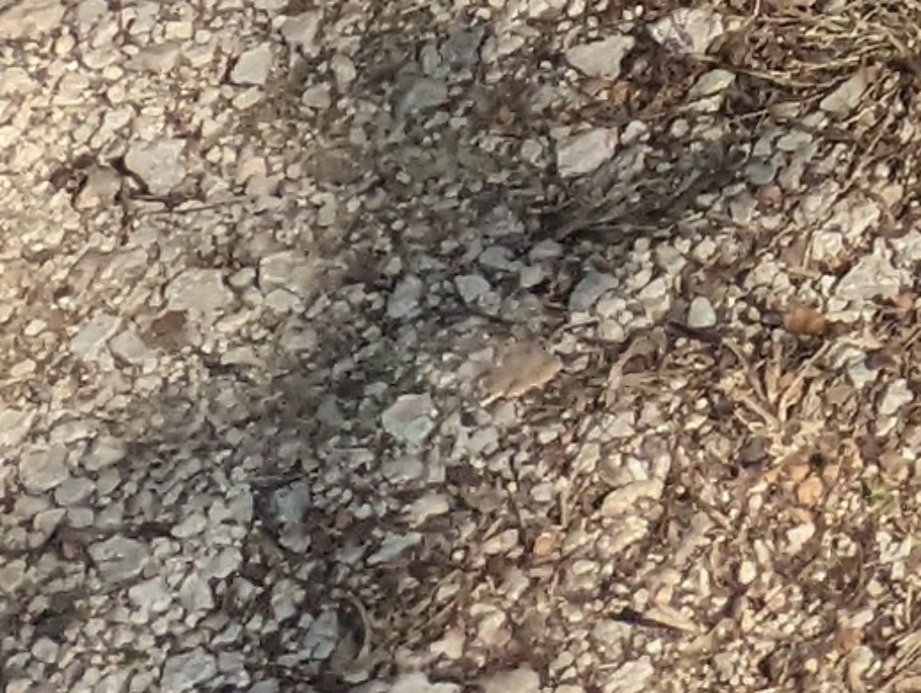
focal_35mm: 126
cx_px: 1721
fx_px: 3357
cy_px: -1382
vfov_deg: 9.3
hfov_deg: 13.7
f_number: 2.2
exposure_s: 1/1715
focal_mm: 2.35
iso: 50
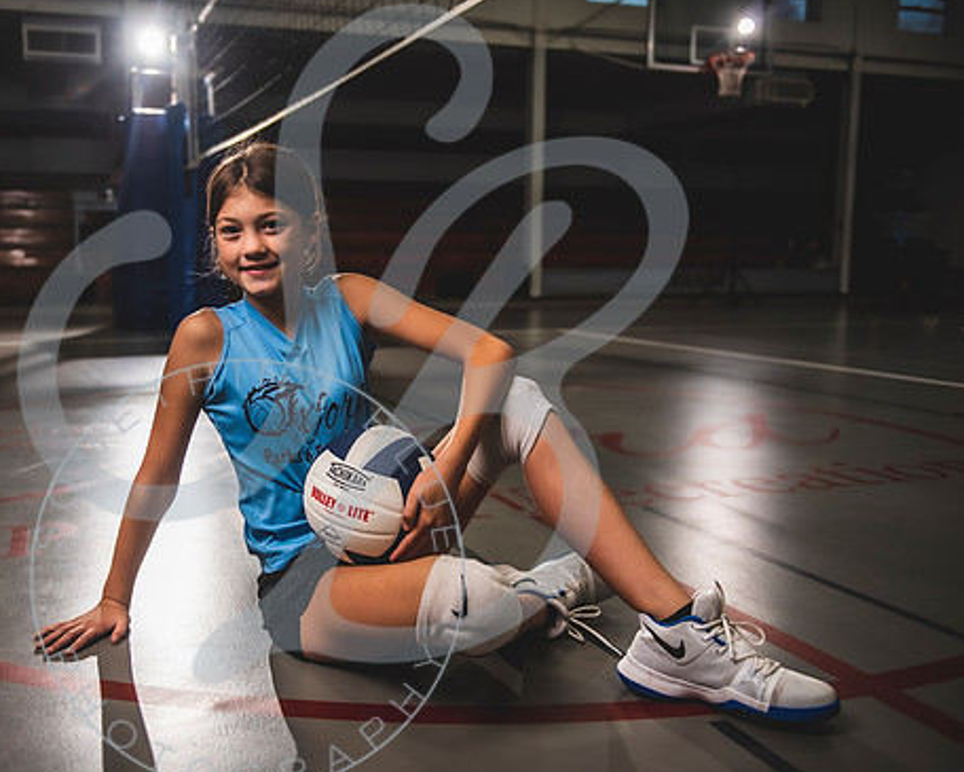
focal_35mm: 35
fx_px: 999
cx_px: 350
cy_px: 399
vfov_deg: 42.2
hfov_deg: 50.9
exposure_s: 1/400
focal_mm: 29
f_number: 2.8
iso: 200
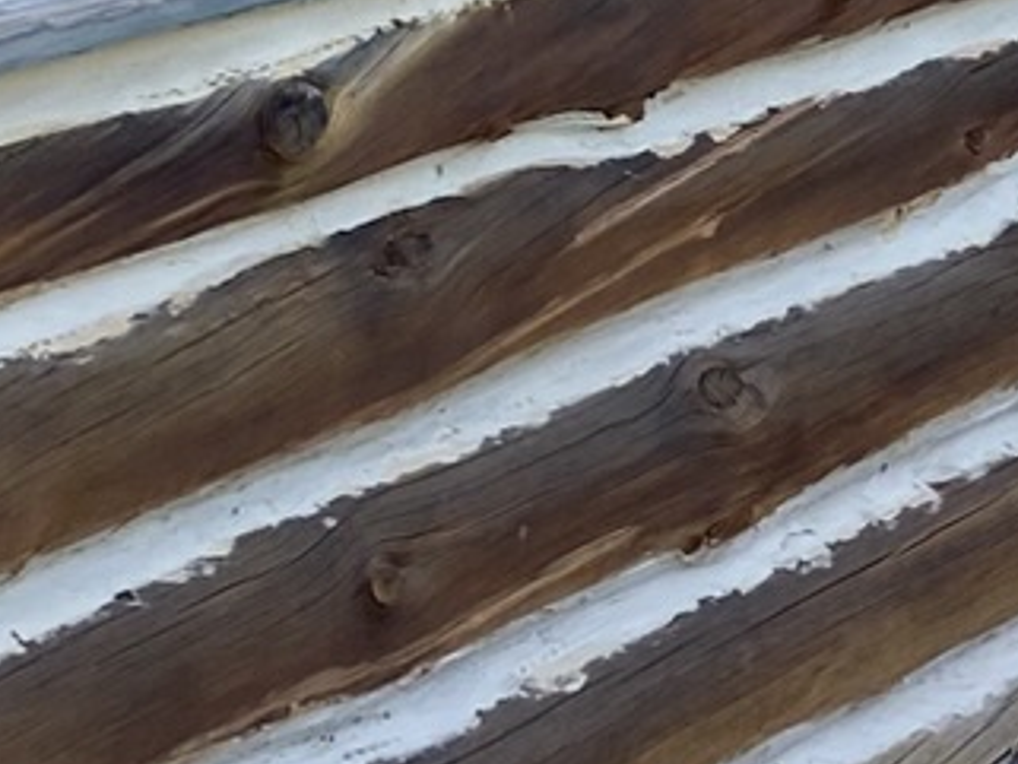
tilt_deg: -13.1
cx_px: 1954
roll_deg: +3.3
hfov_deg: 11.0
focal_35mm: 166
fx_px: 4884
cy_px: 139
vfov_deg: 8.9
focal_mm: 4.25
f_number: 1.8
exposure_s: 1/252
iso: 32
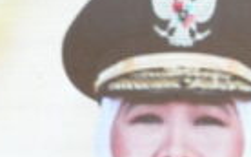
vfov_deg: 2.7
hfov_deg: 4.2
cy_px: 408
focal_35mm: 478
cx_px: 906
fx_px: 3267
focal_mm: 63
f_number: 5
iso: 1600
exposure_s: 1/100
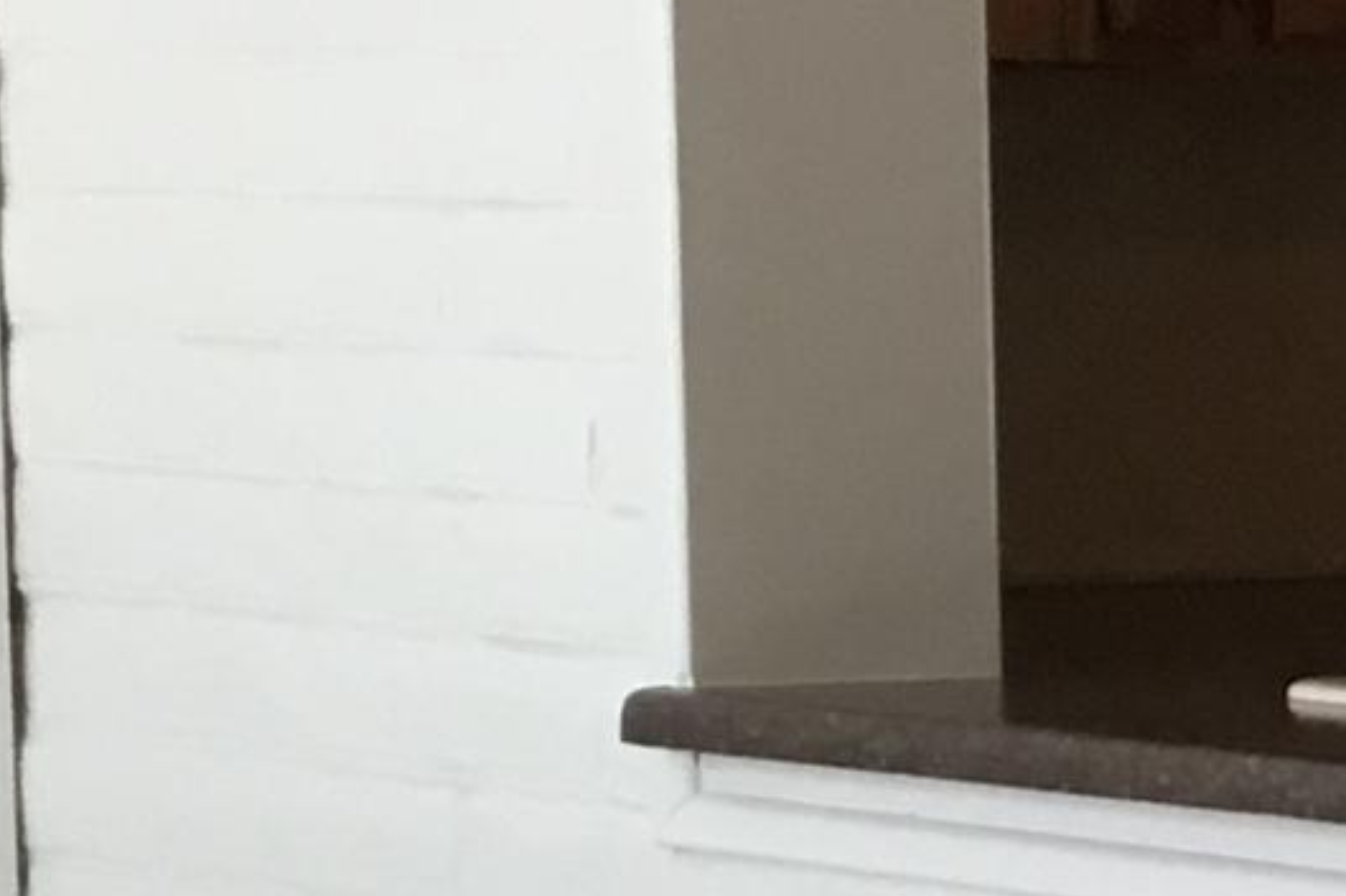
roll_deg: -0.4
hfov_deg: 10.0
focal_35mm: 183
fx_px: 6838
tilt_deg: -7.7
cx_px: 3135
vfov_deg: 7.4
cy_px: 1031
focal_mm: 3.3
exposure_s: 1/30
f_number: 2.4
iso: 40
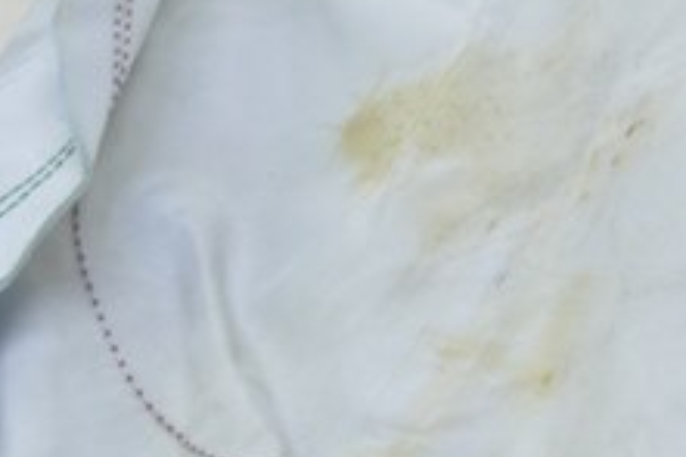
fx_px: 2913
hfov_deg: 12.3
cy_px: -14
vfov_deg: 8.9
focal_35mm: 153
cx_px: 1235
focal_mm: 22
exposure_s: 1/20
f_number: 5.6
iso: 400
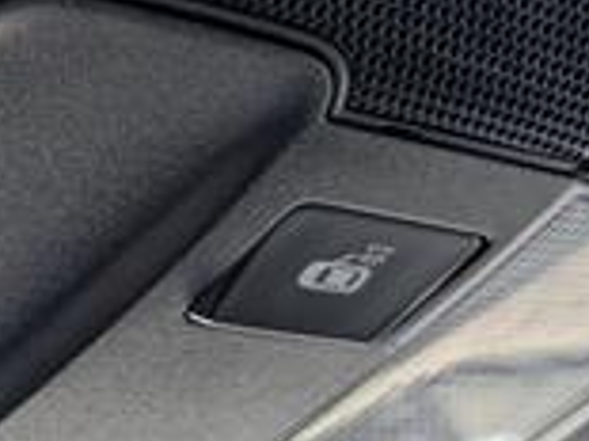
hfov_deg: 9.5
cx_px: -334
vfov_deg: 7.3
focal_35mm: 202
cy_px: 84
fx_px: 3434
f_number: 1.68
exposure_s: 1/217
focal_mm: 6.9
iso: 253
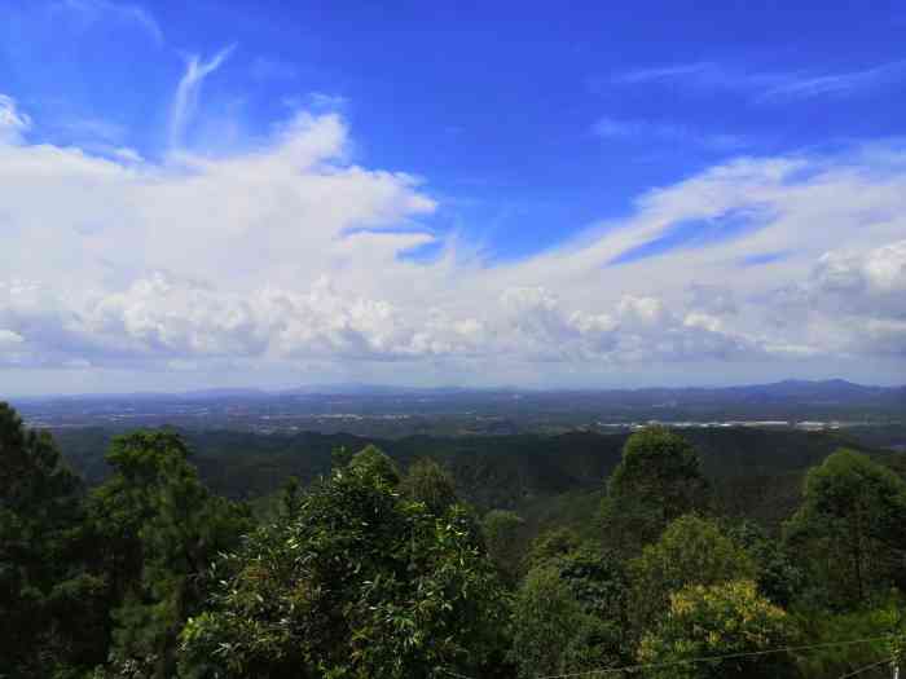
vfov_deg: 51.4
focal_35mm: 27
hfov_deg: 65.3
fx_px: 707
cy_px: 340
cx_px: 453
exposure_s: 1/3333
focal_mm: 3.95
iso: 50
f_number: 1.8
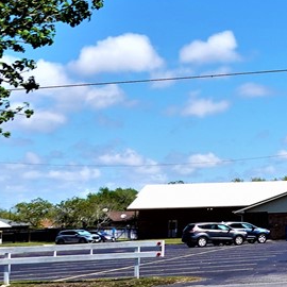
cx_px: 505
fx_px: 769
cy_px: 97
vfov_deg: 21.1
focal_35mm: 82
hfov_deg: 17.5
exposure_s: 1/1000
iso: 100
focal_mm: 9
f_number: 4.5
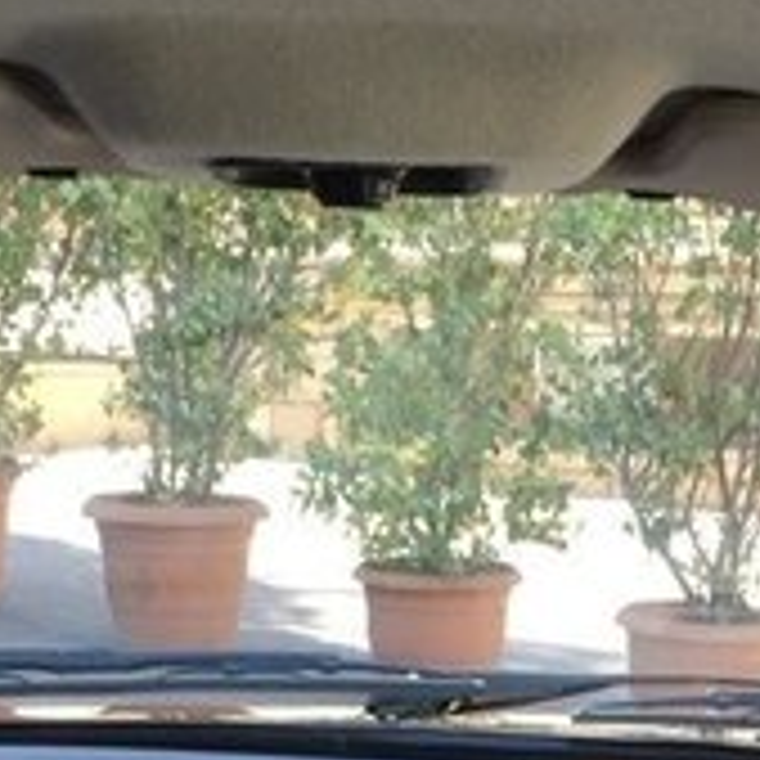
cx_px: 463
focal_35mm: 100
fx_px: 2484
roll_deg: -1.1
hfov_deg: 17.4
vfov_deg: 16.1
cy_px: 1086
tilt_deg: -15.5
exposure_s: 1/100
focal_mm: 4.15
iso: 32
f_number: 2.2
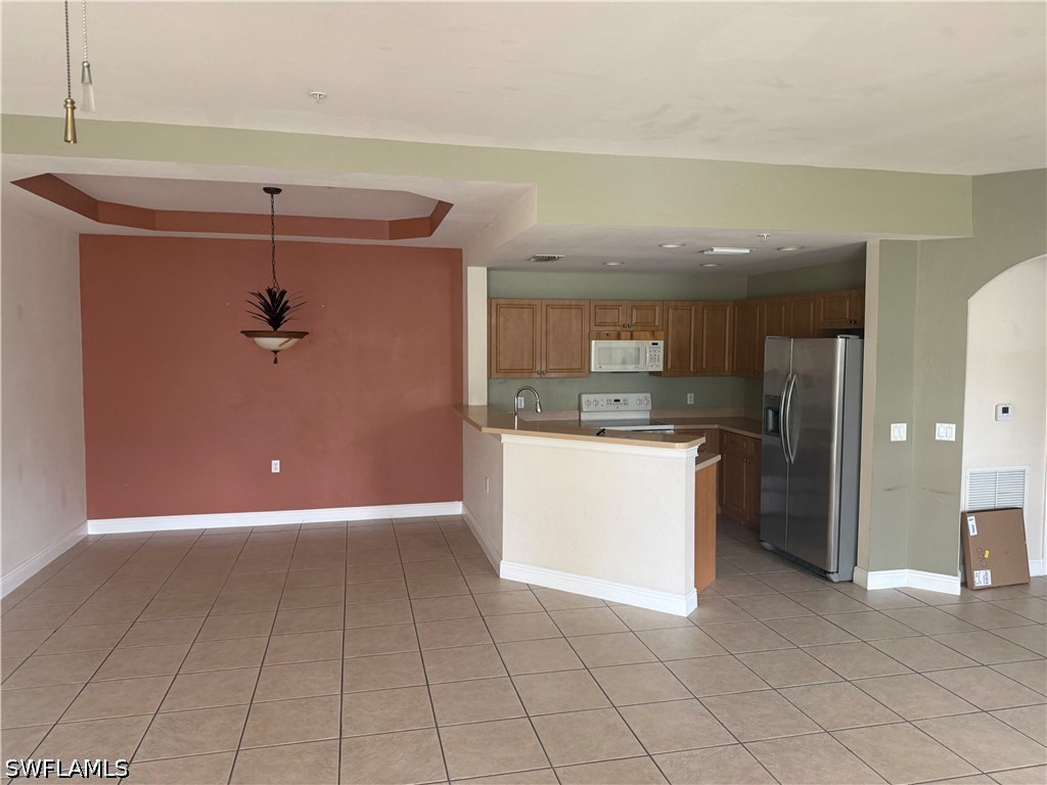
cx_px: 524
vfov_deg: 56.8
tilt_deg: -2.1
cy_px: 392
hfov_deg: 71.6
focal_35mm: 24
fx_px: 726
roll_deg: -0.1
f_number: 1.78
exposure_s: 1/79
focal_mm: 6.76
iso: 200
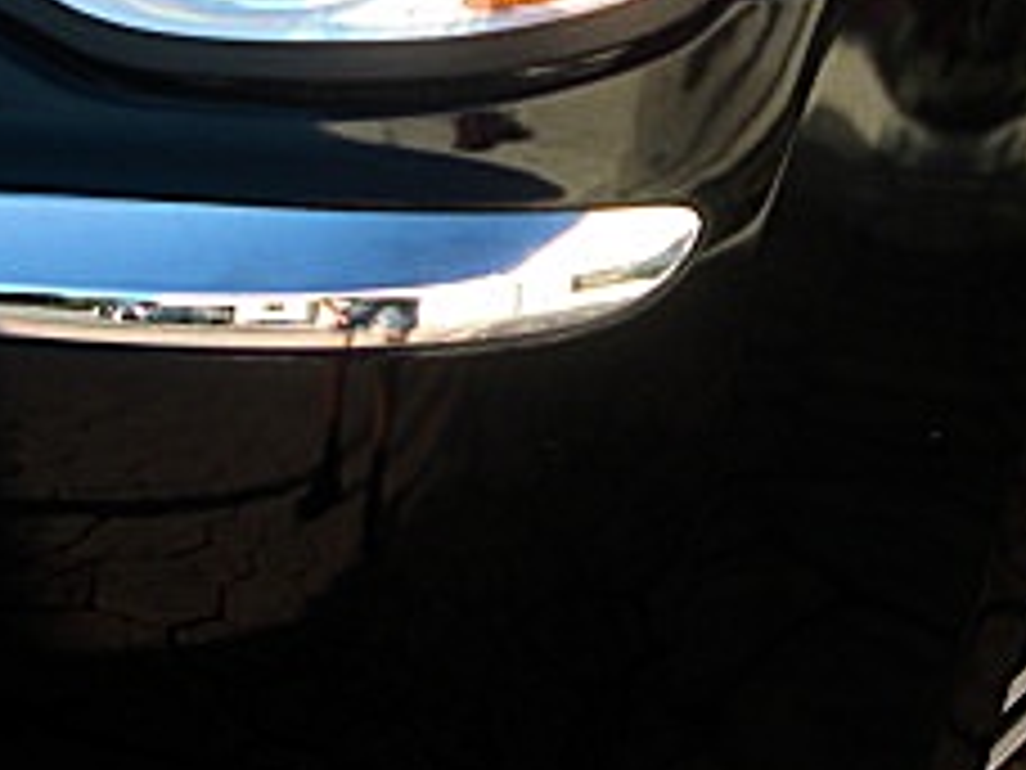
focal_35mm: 101
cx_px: 594
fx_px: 2994
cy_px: 185
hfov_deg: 19.4
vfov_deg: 14.6
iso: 50
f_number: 2.8
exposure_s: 1/200
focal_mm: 6.3
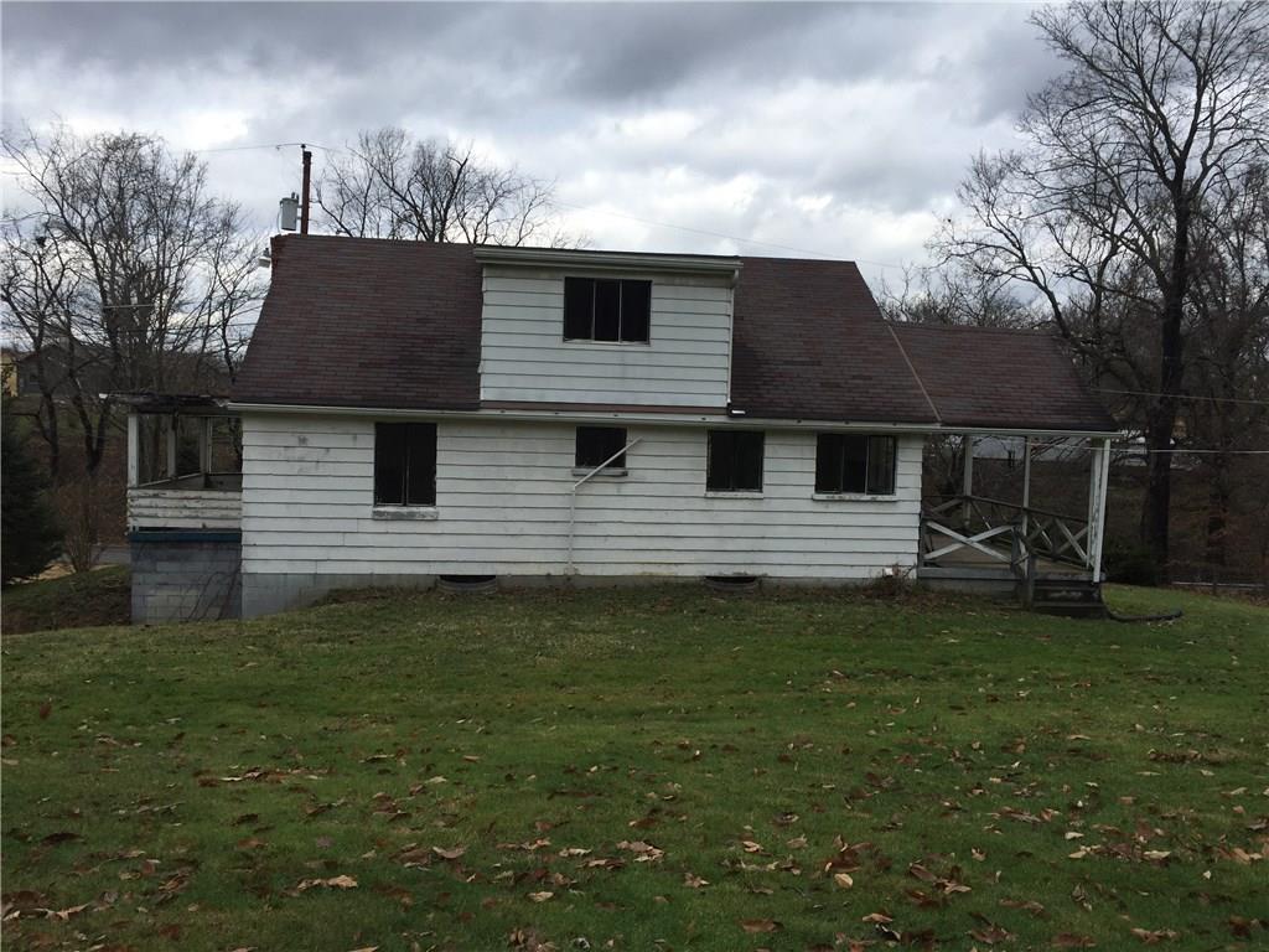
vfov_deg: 48.2
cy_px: 476
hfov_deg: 61.7
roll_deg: -1.3
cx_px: 634
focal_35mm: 29
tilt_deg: -3.1
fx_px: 1063
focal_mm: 4.15
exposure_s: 1/860
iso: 32
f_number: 2.2
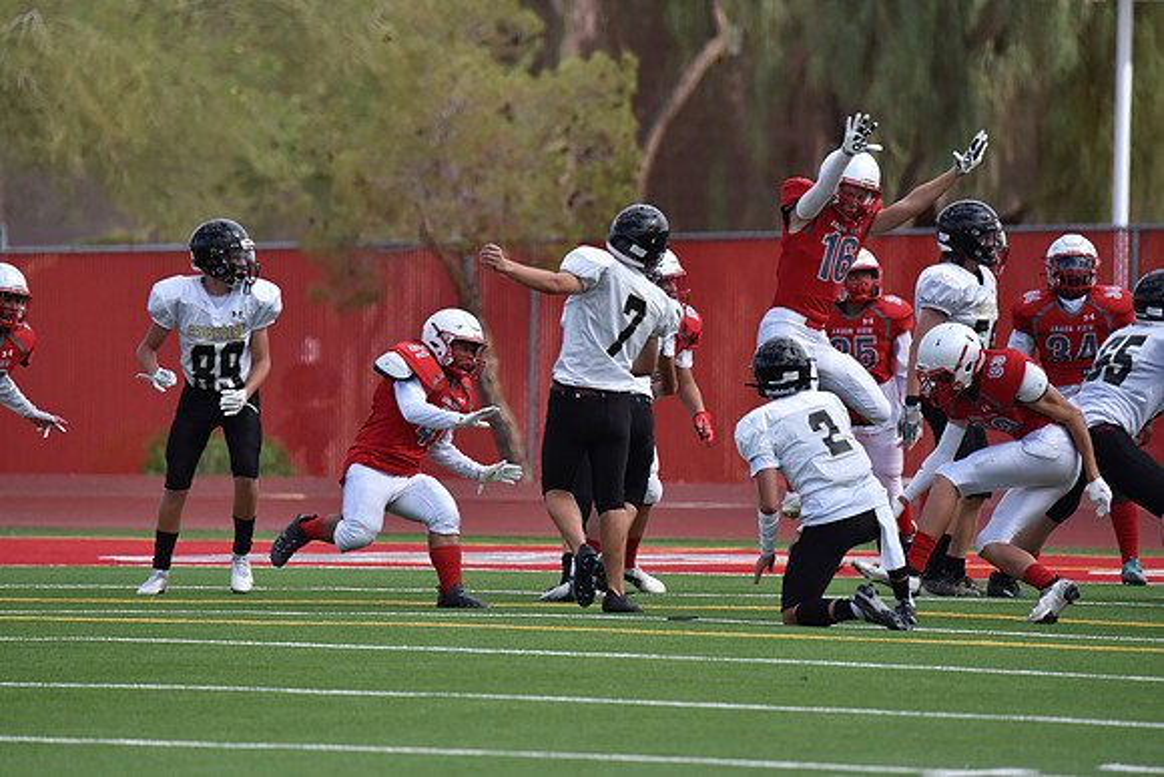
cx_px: 582
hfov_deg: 4.6
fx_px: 14553
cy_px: 388
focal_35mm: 450
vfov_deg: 3.1
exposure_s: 1/4000
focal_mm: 450
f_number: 6
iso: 1250
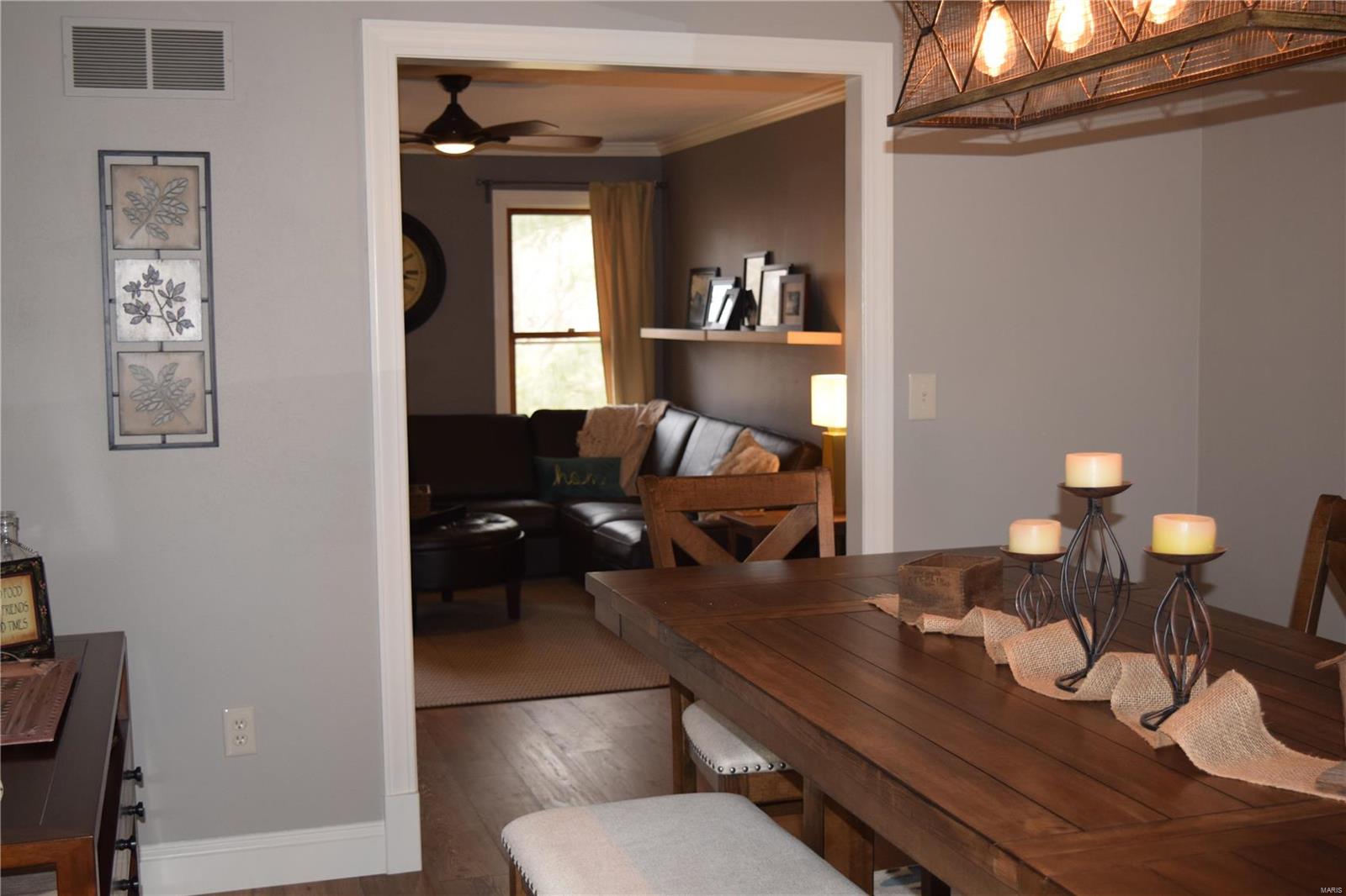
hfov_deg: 46.4
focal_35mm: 42
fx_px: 1570
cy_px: 448
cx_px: 673
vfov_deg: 31.9
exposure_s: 1/60
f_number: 4.2
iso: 800
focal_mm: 28
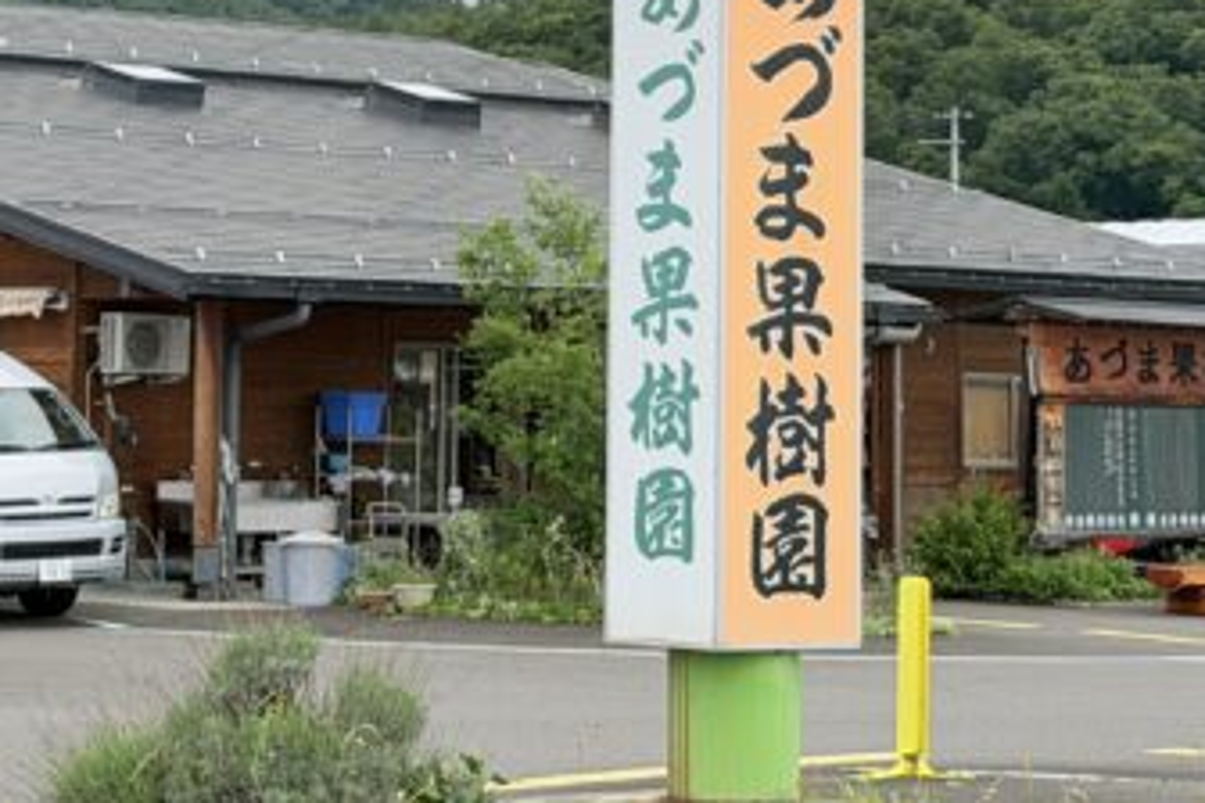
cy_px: -122
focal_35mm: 113
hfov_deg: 17.9
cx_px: 158
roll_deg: -0.5
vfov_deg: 11.9
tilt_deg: +6.6
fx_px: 3782
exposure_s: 1/4329
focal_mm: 6.76
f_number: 1.78
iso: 64
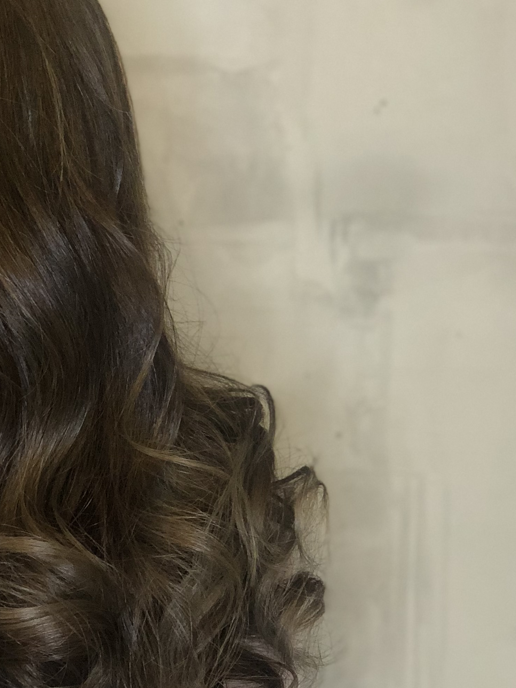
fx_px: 2107
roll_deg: -0.6
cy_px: 456
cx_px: 104
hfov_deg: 13.9
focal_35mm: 106
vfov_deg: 18.5
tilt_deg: -3.5
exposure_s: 1/25
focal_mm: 6
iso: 125
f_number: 2.4
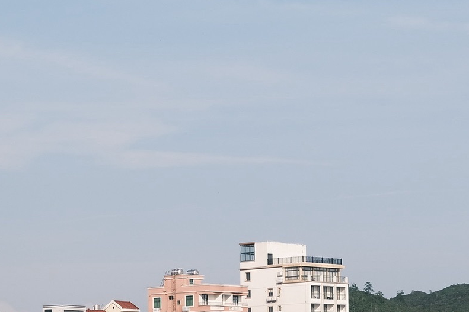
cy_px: 260
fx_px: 2240
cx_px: 329
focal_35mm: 172
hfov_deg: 11.9
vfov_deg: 8.0
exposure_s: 1/750
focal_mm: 45
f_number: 5.6
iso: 160
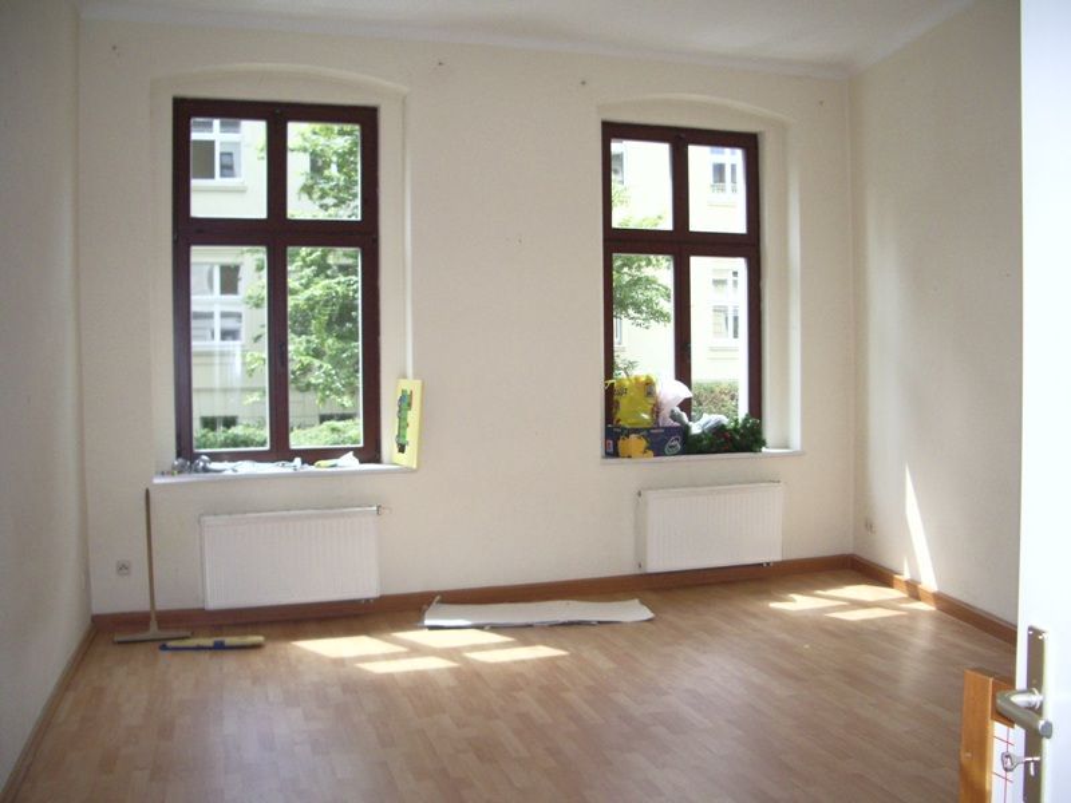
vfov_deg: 40.7
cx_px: 536
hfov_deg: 52.6
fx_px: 1083
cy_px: 402
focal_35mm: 35
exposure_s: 1/320
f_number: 2.6
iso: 160
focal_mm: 5.8
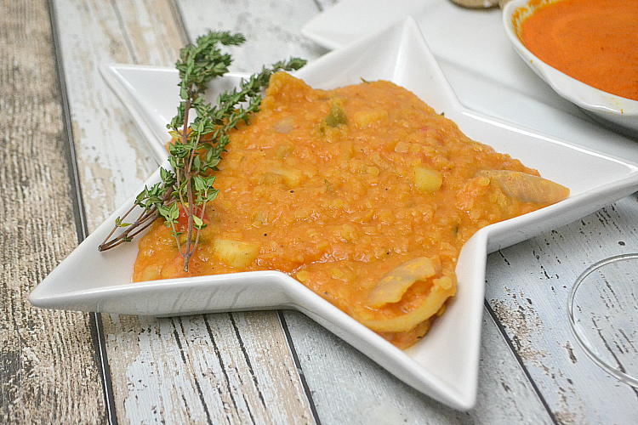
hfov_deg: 35.1
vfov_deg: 23.8
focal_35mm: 57
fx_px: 1010
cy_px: 212
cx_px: 319
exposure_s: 1/400
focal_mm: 38
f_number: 5
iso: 3200
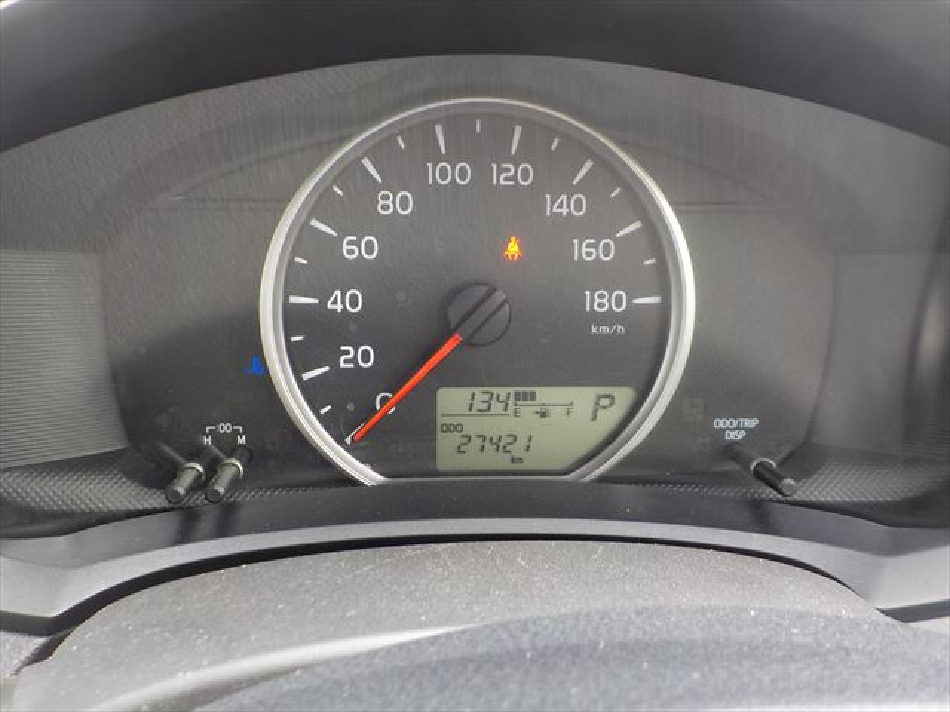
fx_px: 823
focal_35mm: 30
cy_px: 356
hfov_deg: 60.0
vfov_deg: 46.8
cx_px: 475
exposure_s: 1/60
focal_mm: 4.1
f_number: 3.3
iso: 125
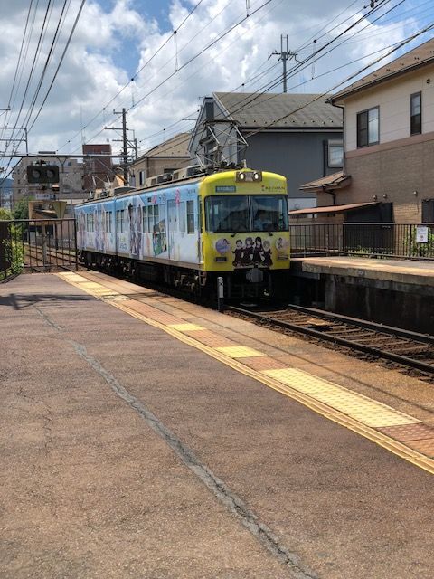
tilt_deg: -3.2
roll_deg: +1.1
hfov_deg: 28.0
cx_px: 217
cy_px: 290
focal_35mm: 52
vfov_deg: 36.8
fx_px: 869
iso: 16
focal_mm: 6
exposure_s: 1/979
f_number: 2.4
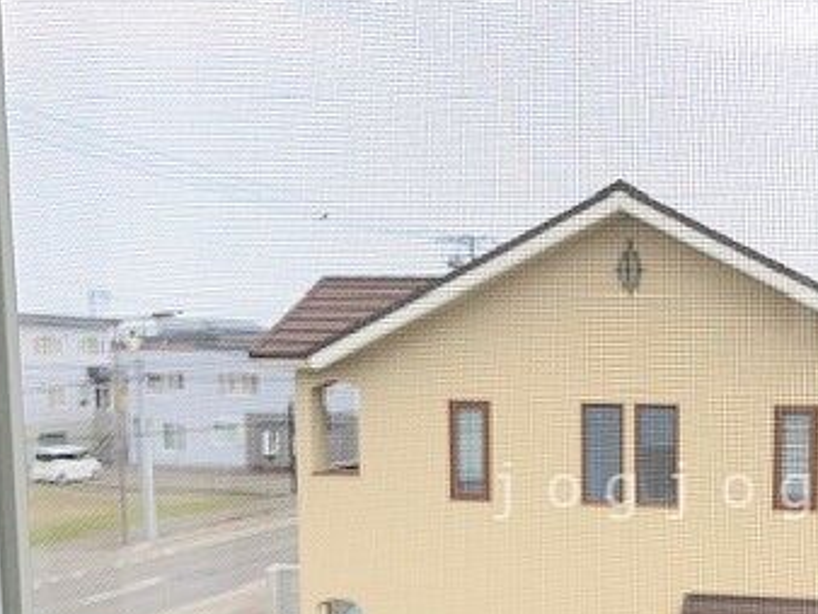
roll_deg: -0.8
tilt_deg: -8.7
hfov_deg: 35.0
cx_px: 658
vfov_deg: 27.0
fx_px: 1253
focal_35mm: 53
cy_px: 491
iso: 20
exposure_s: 1/500
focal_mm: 3.99
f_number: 1.8
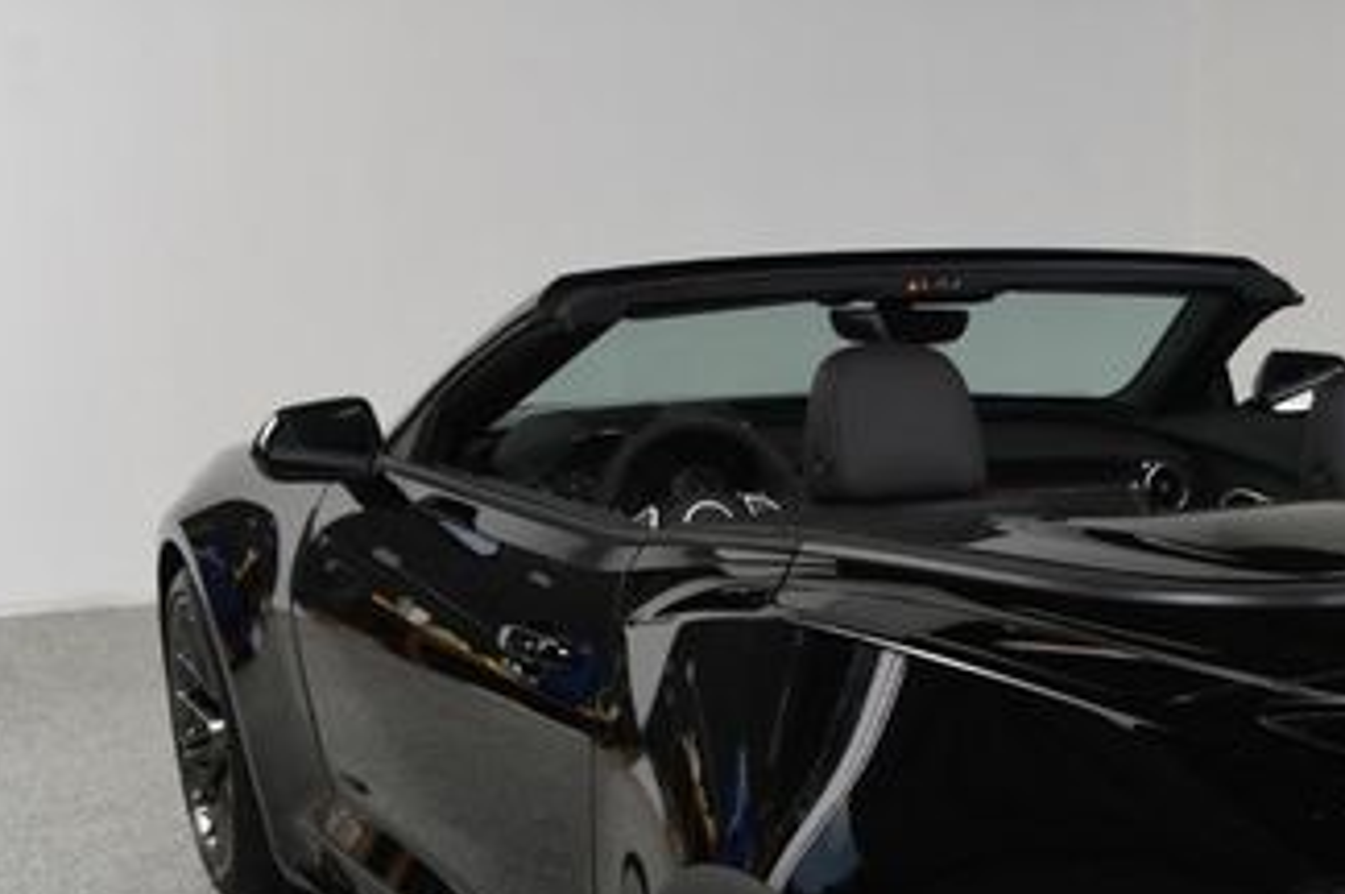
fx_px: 2426
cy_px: 873
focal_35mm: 65
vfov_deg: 20.3
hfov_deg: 29.3
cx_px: 1299
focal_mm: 22
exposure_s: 1/160
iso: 100
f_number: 10
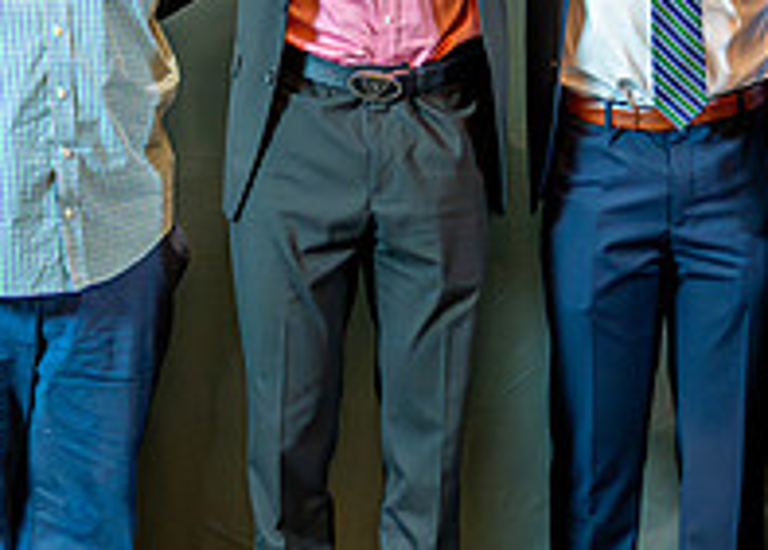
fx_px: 3470
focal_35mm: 159
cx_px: 330
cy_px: 120
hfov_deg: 12.6
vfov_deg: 9.0
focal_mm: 50
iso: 1600
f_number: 1.2
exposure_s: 1/400
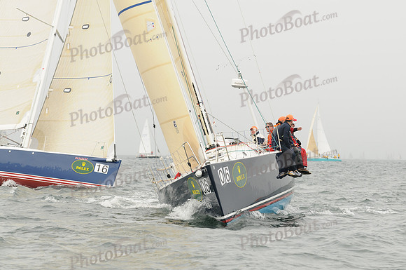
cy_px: 135
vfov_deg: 8.3
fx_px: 1858
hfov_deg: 12.5
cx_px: 203
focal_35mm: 165
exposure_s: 1/800
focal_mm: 110
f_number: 5
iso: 200
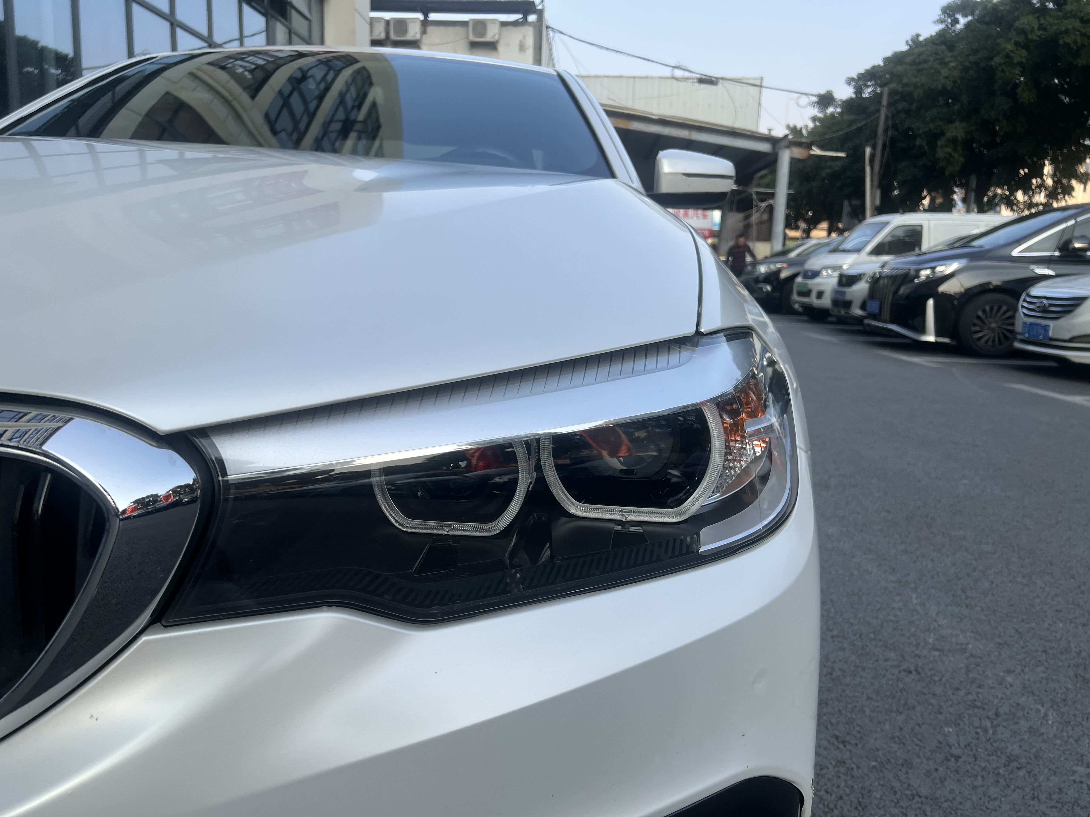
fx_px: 819
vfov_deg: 53.1
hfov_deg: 67.3
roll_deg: -2.4
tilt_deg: -9.8
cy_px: 408
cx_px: 545
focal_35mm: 26
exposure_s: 1/1412
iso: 50
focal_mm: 5.7
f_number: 1.5
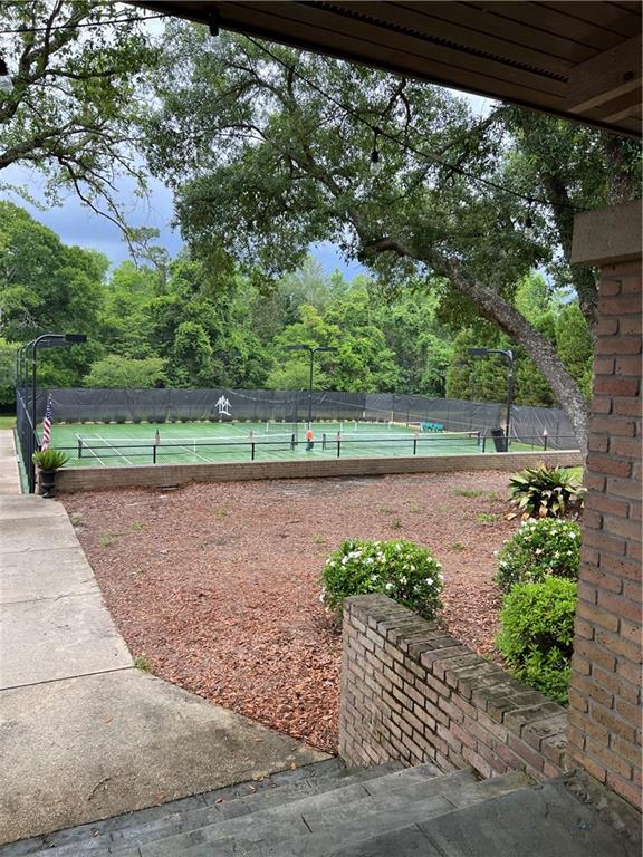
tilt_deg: -5.6
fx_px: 644
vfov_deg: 67.3
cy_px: 428
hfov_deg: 53.1
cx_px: 322
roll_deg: -0.7
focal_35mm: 26
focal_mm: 5.7
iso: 50
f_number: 1.5
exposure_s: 1/521
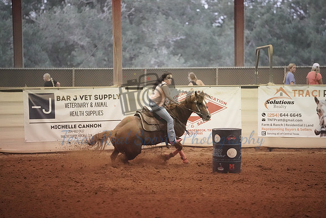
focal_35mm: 200
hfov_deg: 10.3
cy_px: 109
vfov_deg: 6.9
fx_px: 1811
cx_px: 163
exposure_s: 1/800
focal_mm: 200
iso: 25600
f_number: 2.8
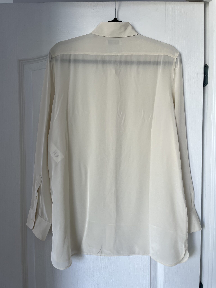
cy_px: 144
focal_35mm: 26
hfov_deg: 53.1
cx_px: 108
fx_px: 216
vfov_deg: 67.3
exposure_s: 1/122
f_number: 1.6
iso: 40
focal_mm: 5.1
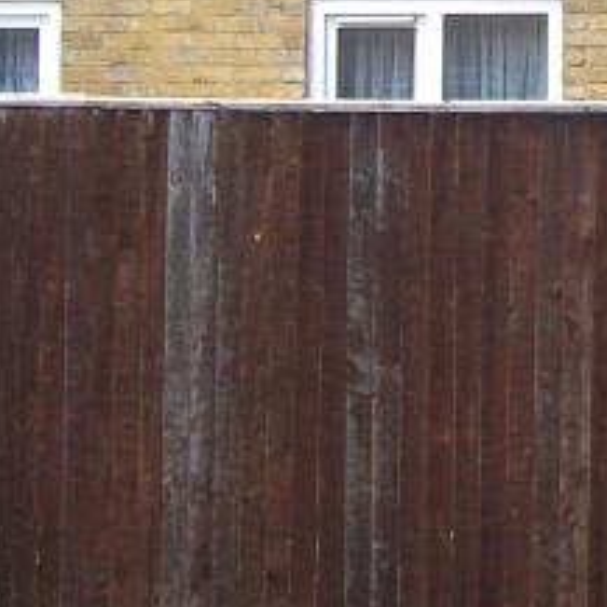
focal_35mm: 142
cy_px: -56
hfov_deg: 12.2
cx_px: 571
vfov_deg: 12.1
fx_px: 2817
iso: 64
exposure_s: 1/400
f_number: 2.7
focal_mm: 6.1
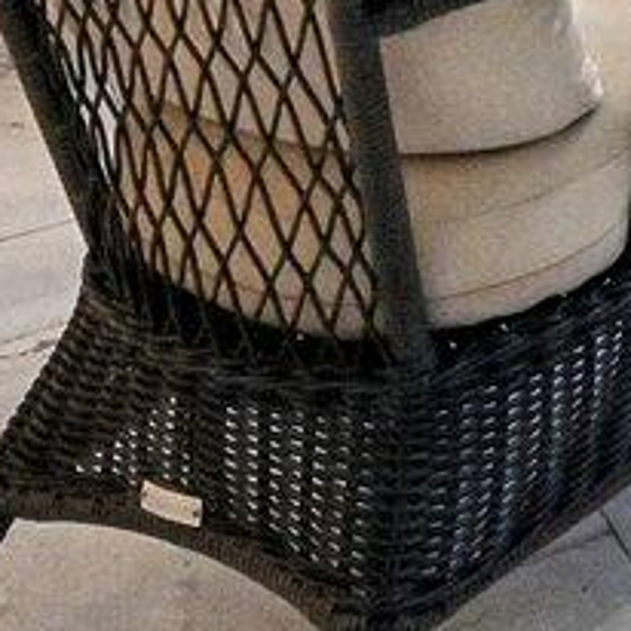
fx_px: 2434
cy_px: -1071
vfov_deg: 11.2
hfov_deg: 12.1
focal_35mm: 118
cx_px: 1486
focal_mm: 14
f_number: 8
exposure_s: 1/125
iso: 1600
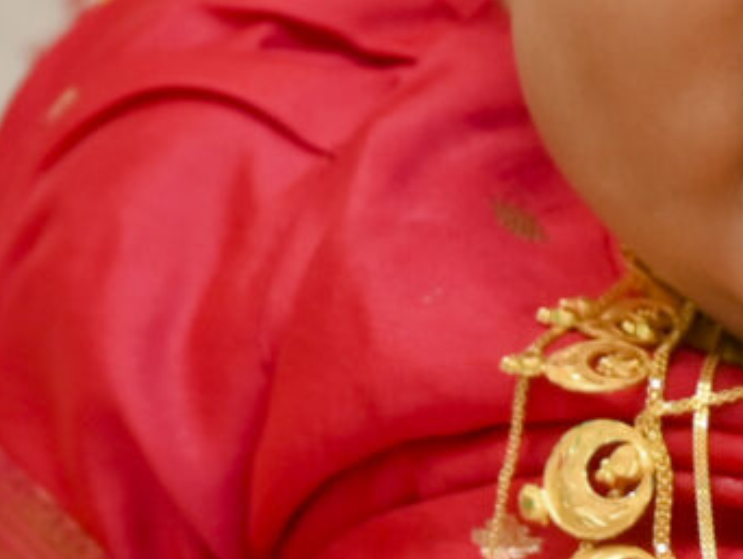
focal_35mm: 632
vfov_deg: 2.4
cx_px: 1158
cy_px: 408
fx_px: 13575
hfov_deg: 3.1
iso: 320
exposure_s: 1/200
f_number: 4
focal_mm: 88
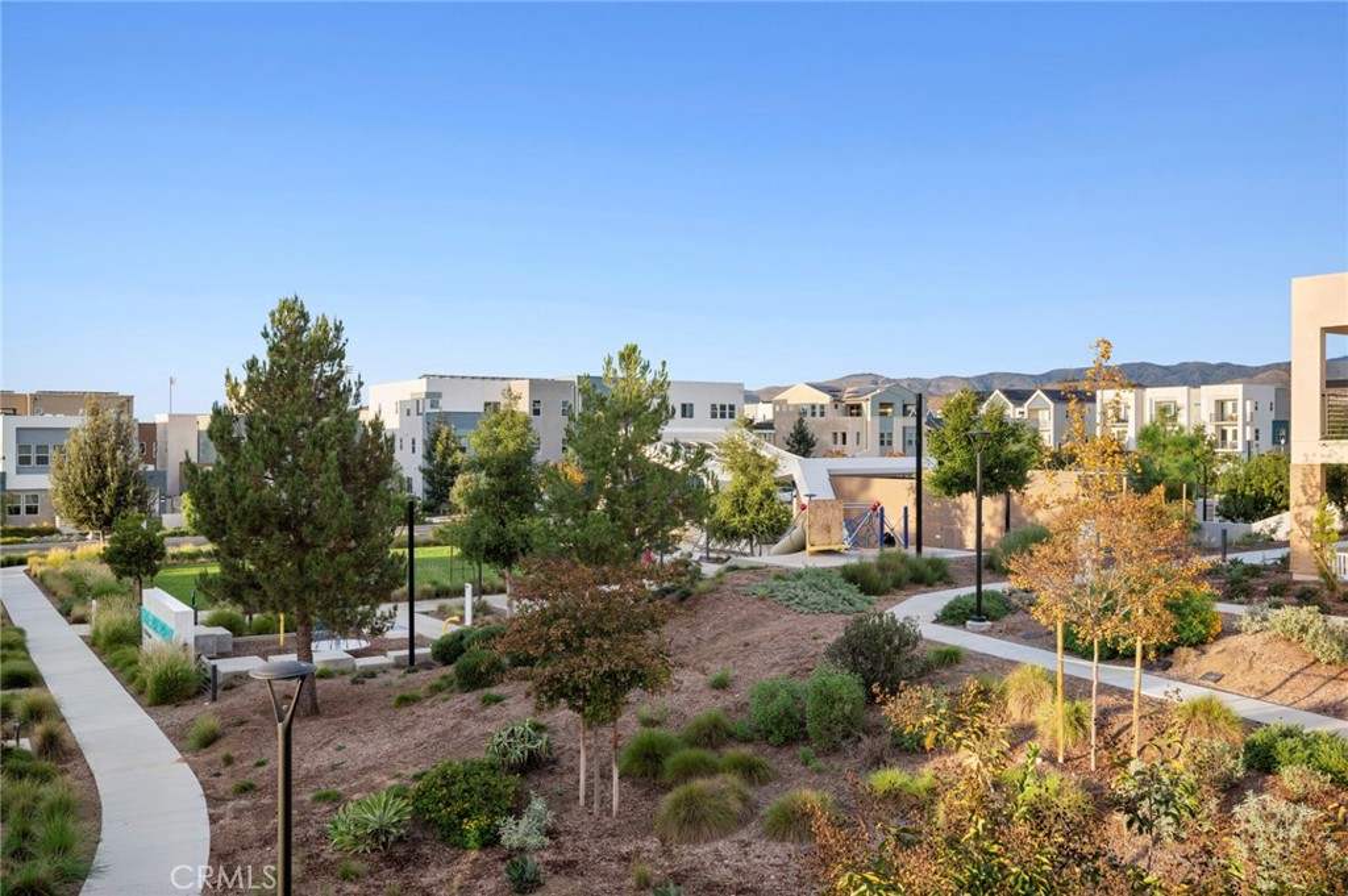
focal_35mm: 31
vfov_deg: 42.3
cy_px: 448
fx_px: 1160
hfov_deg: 60.3
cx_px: 674
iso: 125
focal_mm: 31
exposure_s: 1/30
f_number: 9
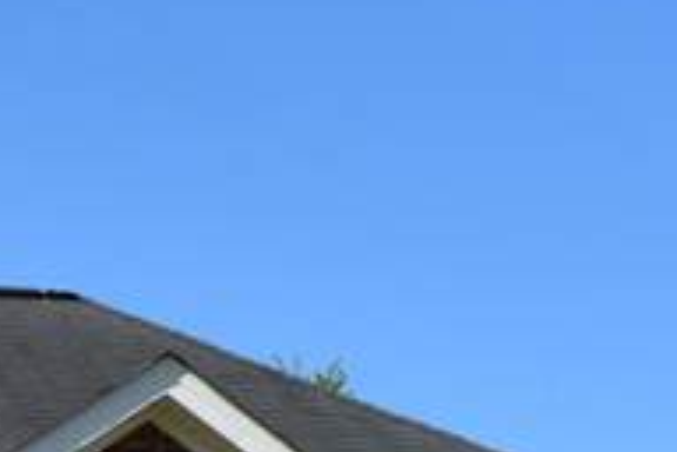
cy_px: 1232
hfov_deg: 8.8
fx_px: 4137
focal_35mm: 220
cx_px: -705
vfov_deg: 5.9
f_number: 10
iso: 200
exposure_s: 1/400
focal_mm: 22
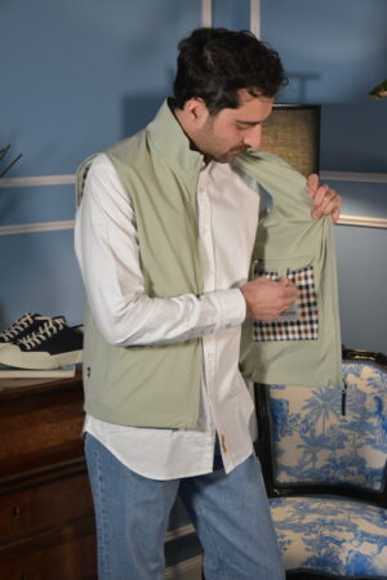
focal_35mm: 75
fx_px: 1209
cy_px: 290
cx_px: 194
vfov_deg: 27.0
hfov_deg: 18.2
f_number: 5
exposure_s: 1/100
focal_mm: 50
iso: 1600
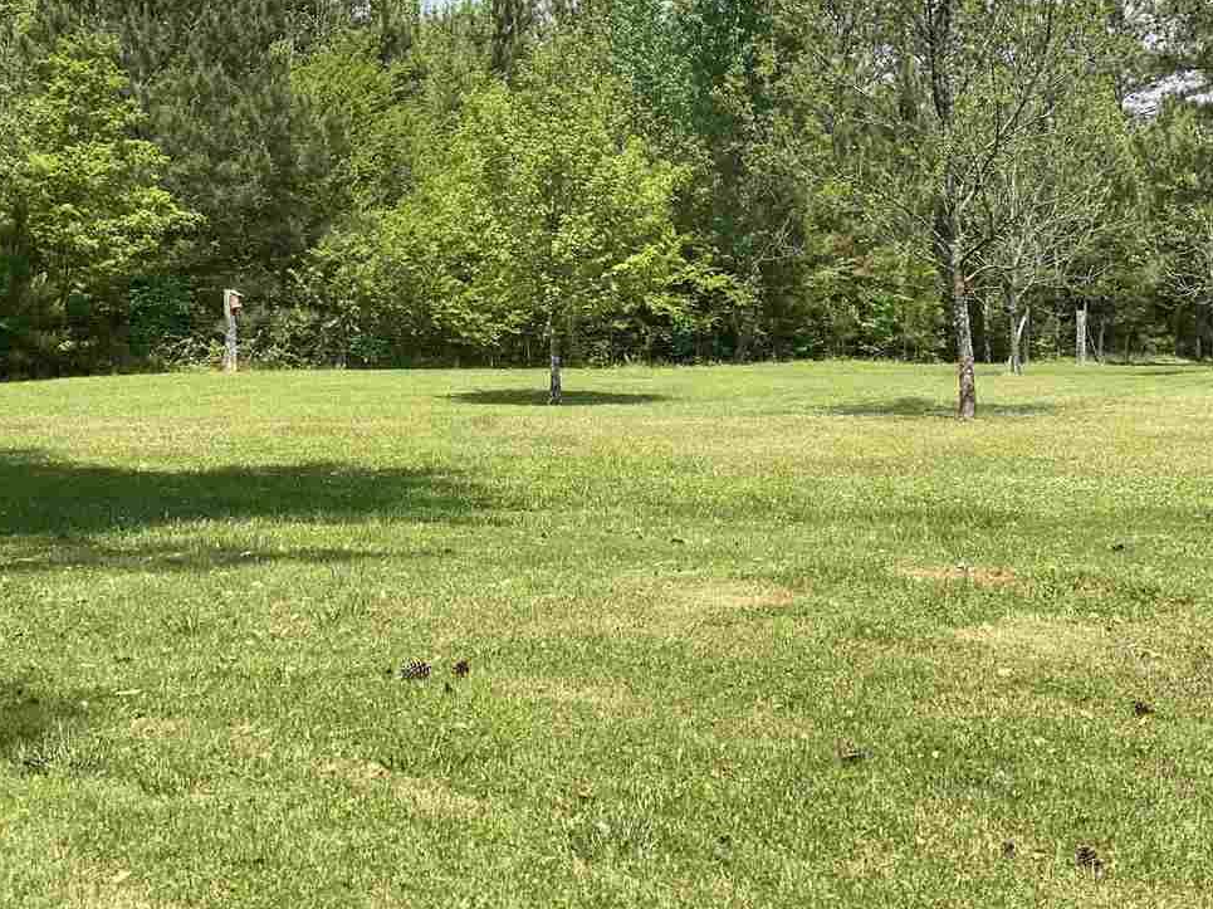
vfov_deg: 21.2
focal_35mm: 69
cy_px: 316
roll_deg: -1.3
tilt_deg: +5.2
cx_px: 652
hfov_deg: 28.2
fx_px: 2417
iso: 20
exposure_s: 1/1020
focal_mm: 6
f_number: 2
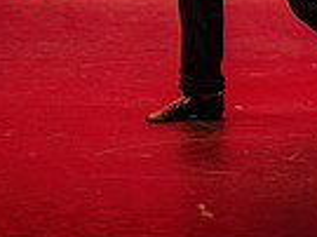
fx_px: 5993
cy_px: -136
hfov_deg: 3.0
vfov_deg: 2.3
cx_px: 358
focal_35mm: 655
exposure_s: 1/320
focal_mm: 145
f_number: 2.8
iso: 1250
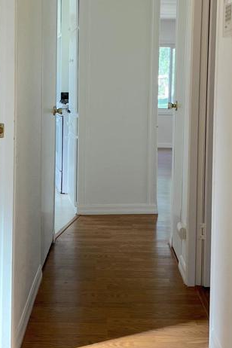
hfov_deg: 22.6
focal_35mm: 60
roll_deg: -0.7
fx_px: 580
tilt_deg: -2.2
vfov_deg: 33.0
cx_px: 86
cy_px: 108
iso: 50
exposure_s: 1/133
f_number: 1.5
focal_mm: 5.7
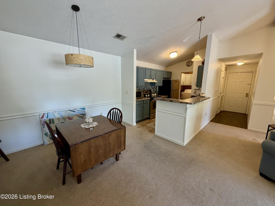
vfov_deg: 85.7
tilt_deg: -8.9
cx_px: 138
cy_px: 103
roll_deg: -0.4
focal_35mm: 14
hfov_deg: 102.1
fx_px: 111
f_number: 2.2
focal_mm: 2.22
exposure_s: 1/60
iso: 250
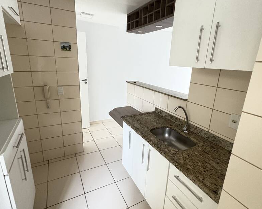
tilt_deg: -8.1
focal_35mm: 19
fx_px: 147
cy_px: 103
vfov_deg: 70.8
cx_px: 135
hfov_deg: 83.3
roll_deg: -1.6
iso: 800
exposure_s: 1/60
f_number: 2.2
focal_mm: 2.22
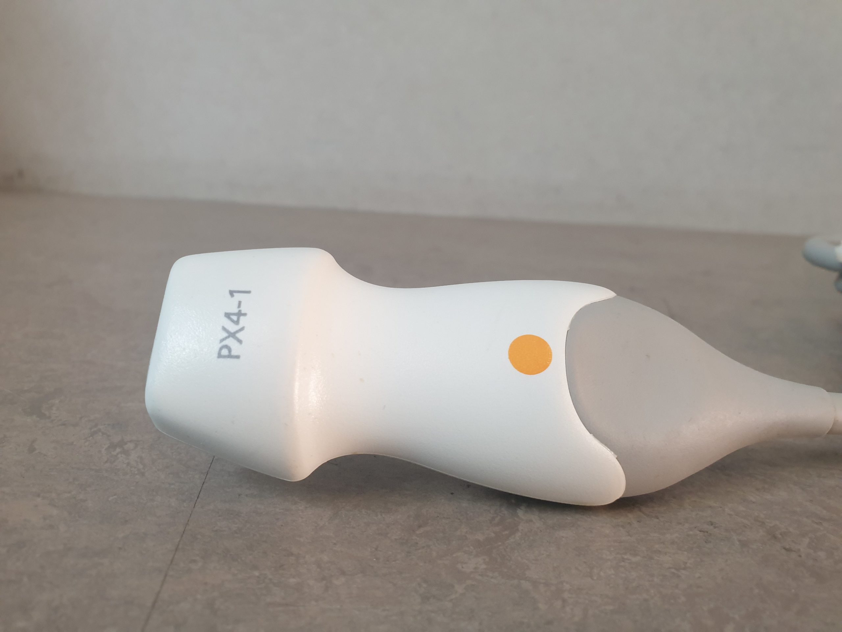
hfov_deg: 67.3
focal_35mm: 26
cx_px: 421
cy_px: 316
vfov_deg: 53.1
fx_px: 632
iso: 250
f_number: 2.4
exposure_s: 1/50
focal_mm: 4.3
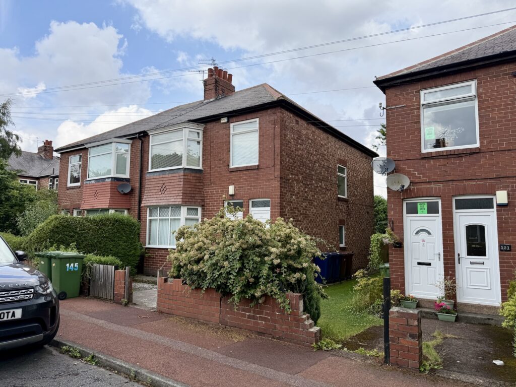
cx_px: 258
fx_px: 358
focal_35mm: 24
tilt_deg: +6.4
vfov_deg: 56.8
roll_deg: -0.2
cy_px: 194
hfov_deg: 71.6
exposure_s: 1/2907
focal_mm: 6.76
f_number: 1.78
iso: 80
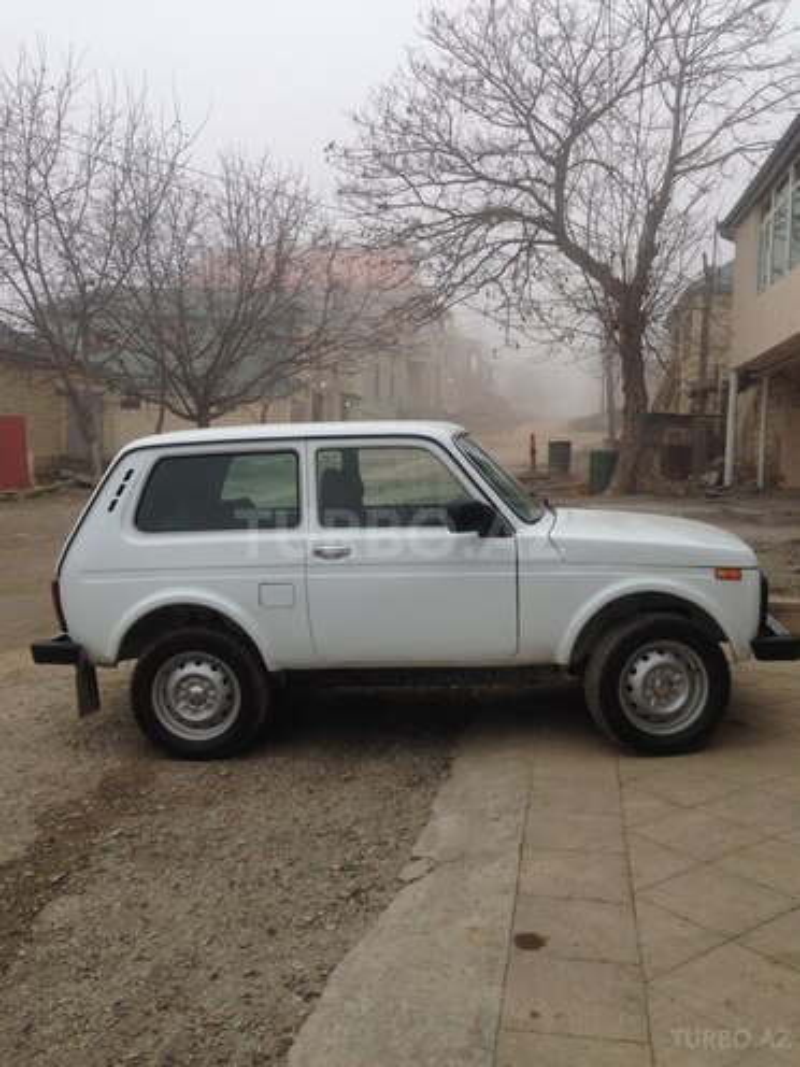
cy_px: 534
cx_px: 400
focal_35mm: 33
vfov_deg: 55.4
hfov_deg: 42.9
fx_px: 1017
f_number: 2.4
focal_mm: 4.12
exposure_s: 1/120
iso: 50
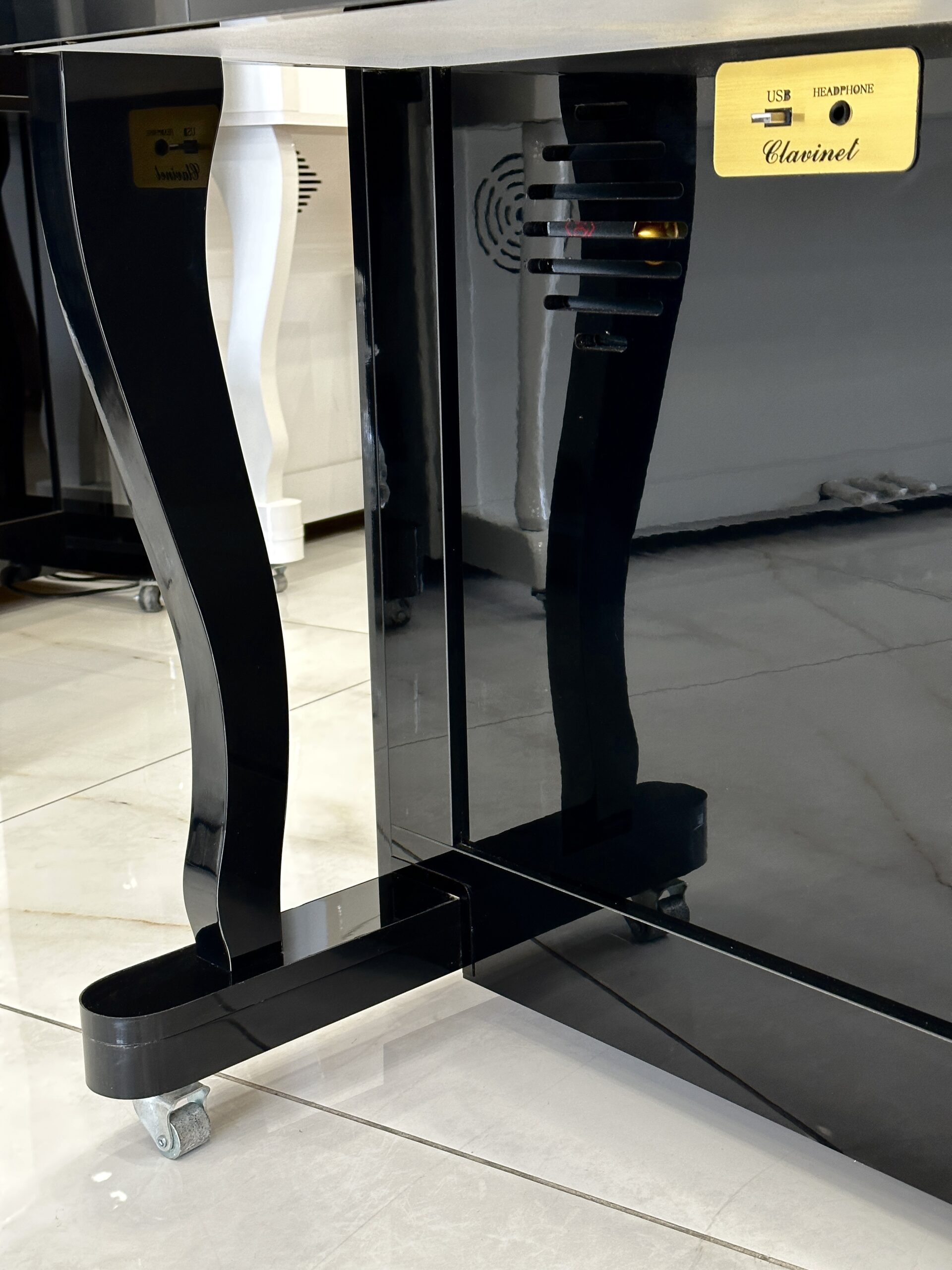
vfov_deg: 39.7
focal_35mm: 48
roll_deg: +1.2
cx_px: 476
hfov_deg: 30.3
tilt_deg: -14.4
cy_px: 635
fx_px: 1760
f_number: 1.78
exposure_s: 1/50
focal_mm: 6.86
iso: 200
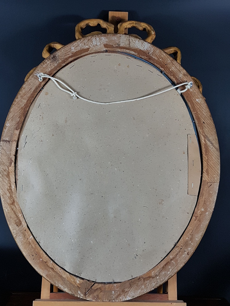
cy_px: 153
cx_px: 115
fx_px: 230
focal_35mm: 26
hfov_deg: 53.1
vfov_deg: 67.3
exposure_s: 1/50
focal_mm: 4.2
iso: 64
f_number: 1.7
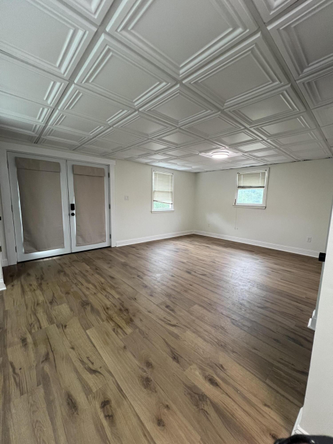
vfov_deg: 106.2
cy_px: 222
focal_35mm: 13
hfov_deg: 89.9
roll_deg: -1.1
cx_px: 166
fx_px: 167
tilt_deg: -7.3
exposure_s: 1/120
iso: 250
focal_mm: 1.57
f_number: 1.8
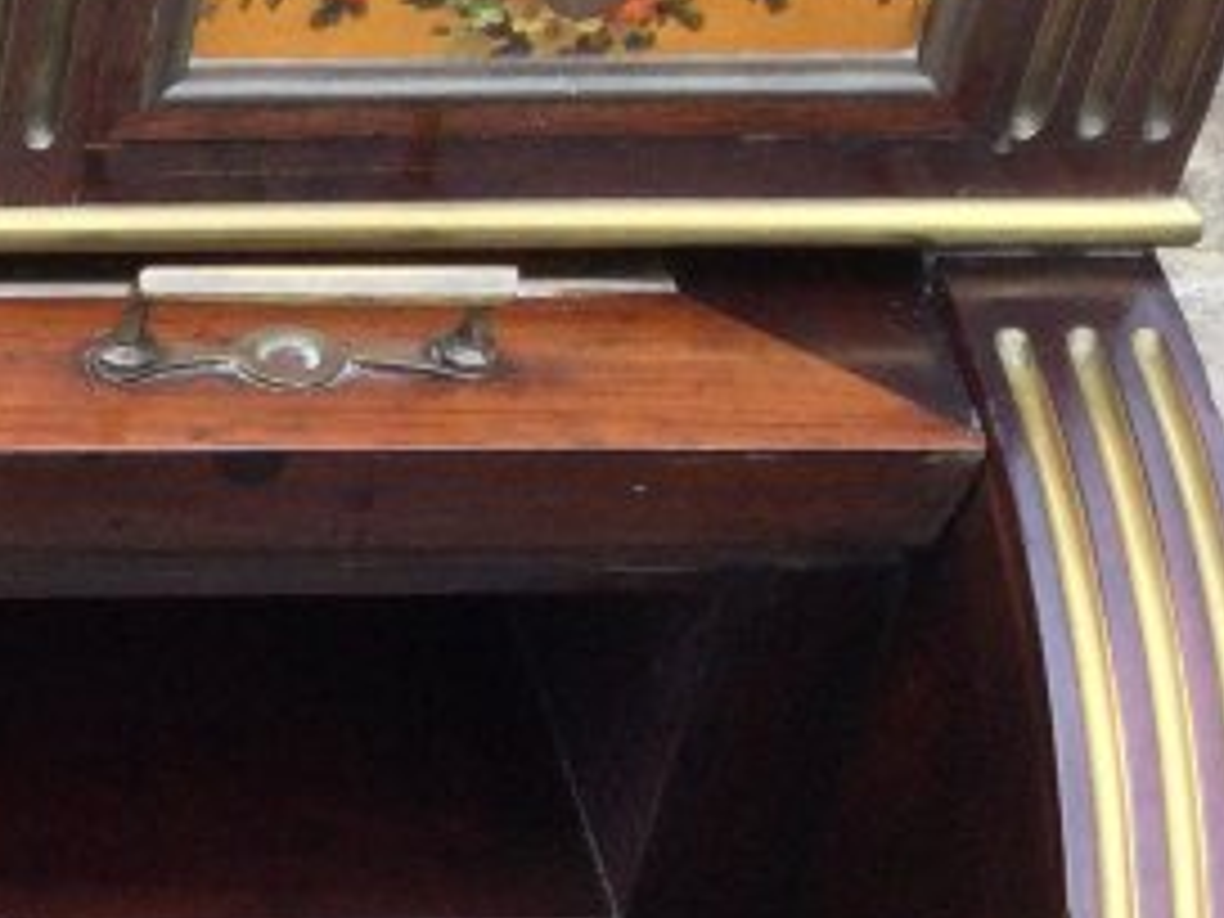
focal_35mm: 137
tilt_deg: -46.0
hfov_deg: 13.0
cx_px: -994
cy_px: 1598
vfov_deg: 10.3
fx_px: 4844
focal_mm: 3.3
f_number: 2.4
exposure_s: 1/206
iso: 25
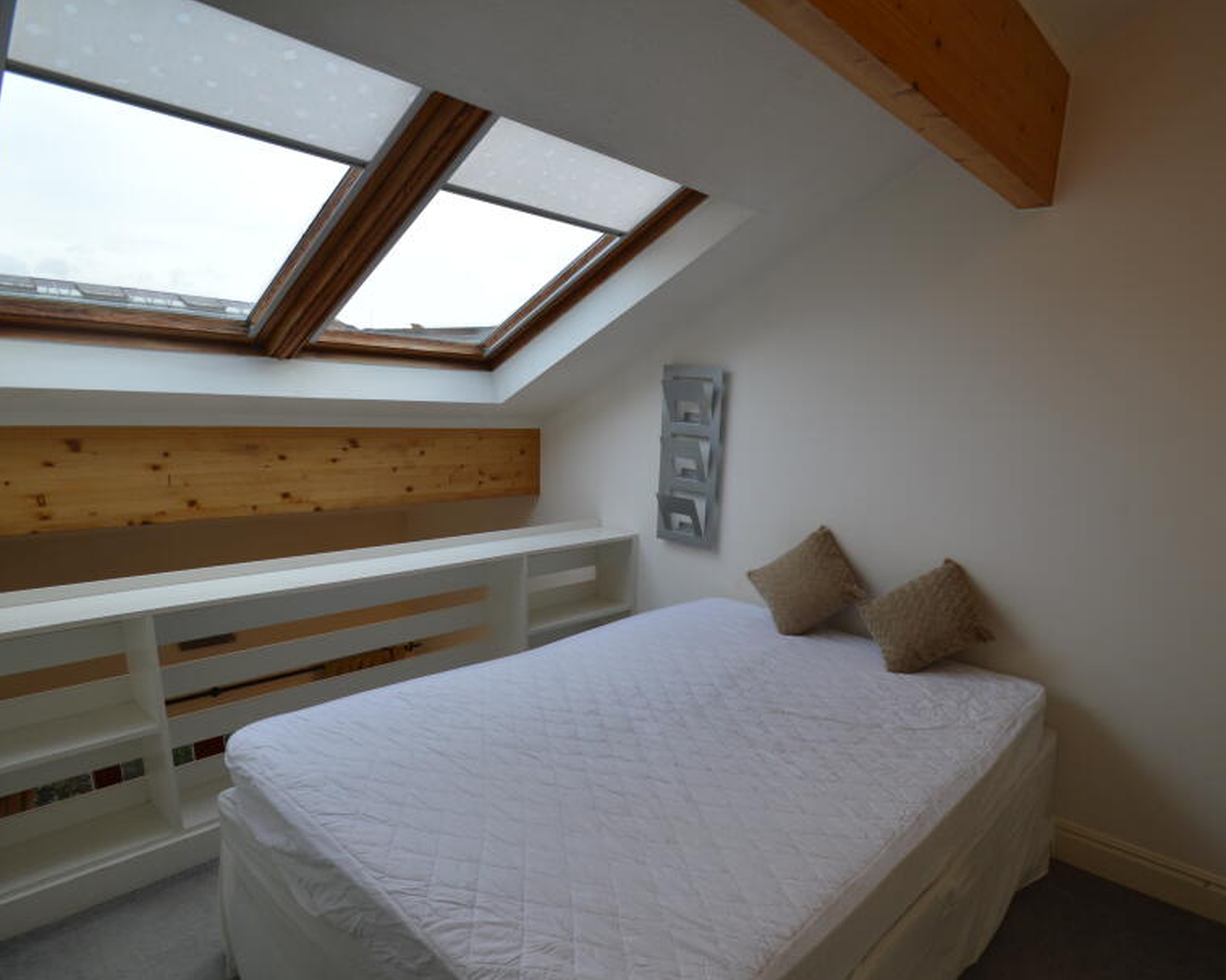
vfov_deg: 70.6
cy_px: 549
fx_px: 689
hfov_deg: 82.6
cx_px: 712
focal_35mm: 19
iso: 100
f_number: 5.6
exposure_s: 1/80
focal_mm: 10
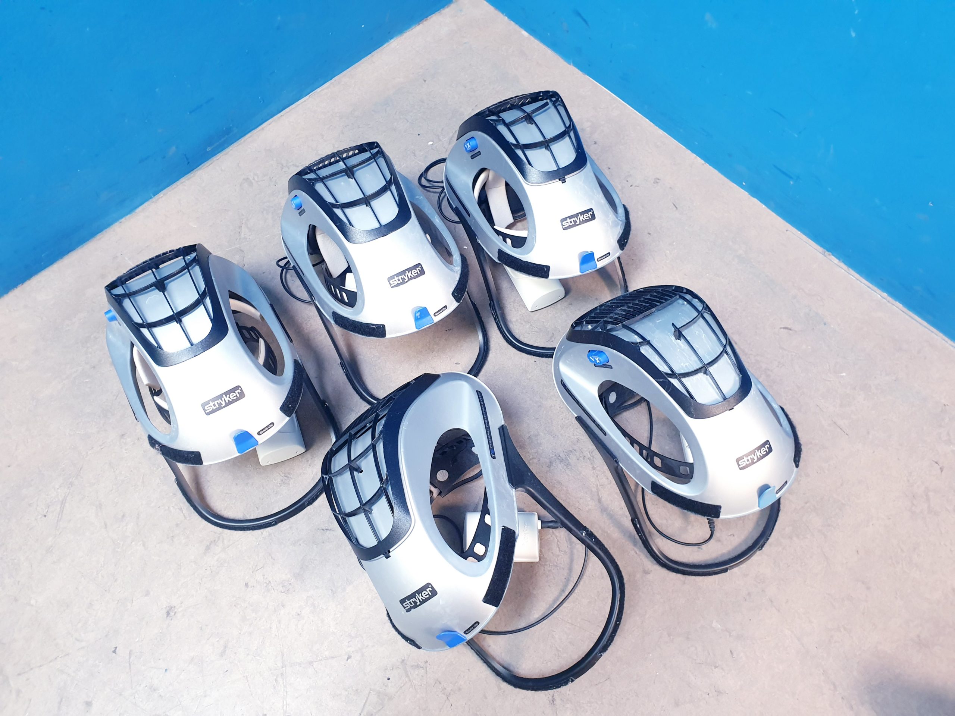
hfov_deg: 67.3
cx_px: 478
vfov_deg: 53.1
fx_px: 717
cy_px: 358
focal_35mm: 26
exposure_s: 1/25
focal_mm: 4.3
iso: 250
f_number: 2.4
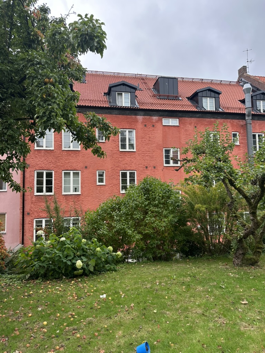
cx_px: 132
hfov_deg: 56.8
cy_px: 176
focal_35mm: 24
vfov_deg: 71.6
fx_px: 245
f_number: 1.78
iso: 80
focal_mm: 6.86
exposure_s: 1/296
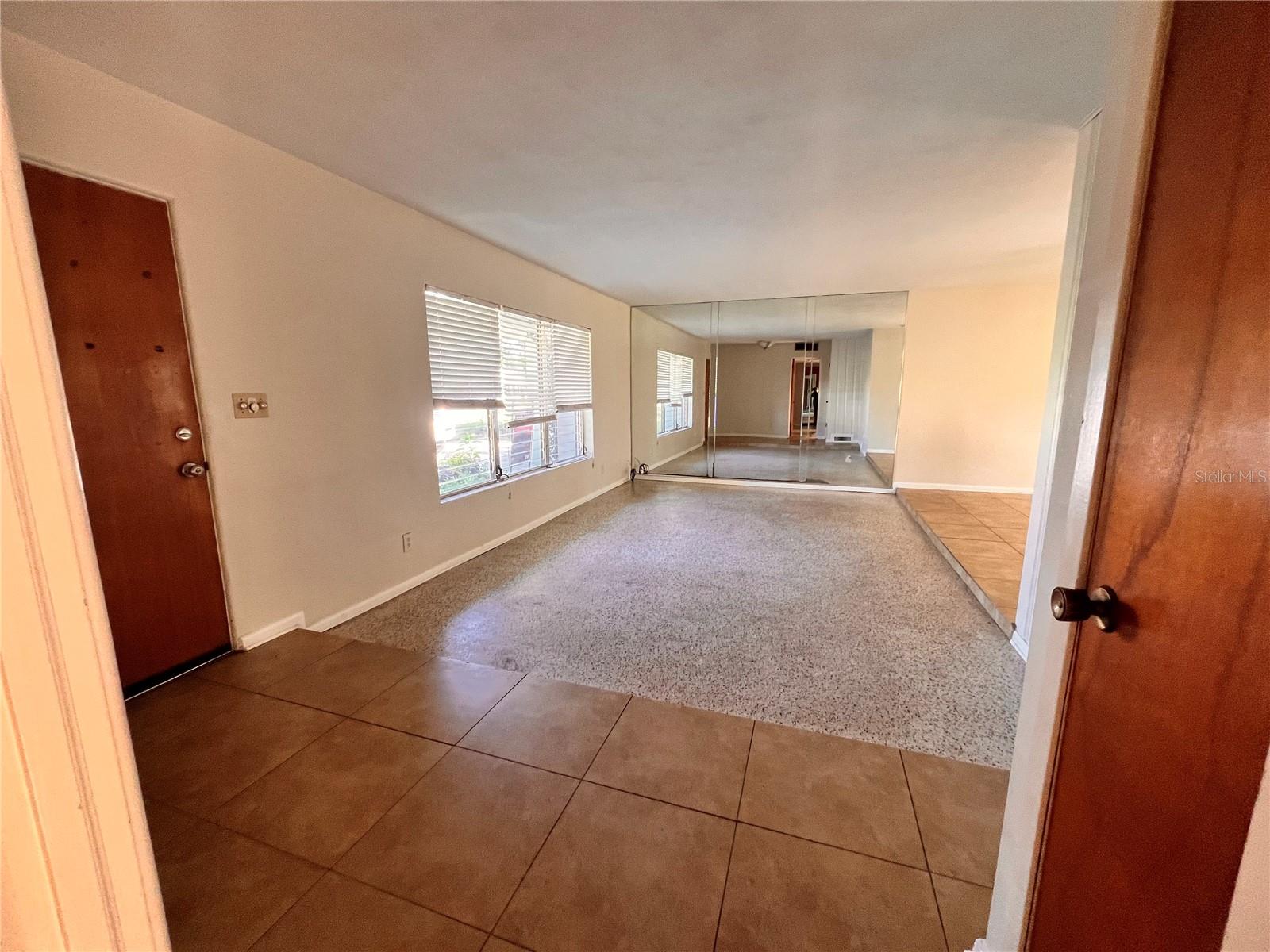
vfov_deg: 89.9
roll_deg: +0.0
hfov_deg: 106.2
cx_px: 635
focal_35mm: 13
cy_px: 476
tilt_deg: -10.5
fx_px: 477
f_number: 1.8
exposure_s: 1/84
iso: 250
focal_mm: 1.57
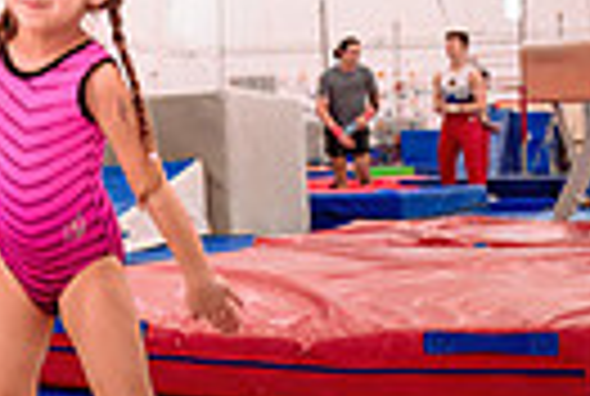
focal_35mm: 106
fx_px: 1741
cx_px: -113
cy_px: 88
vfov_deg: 12.9
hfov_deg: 18.3
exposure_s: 1/400
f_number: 2.8
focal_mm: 24
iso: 1600
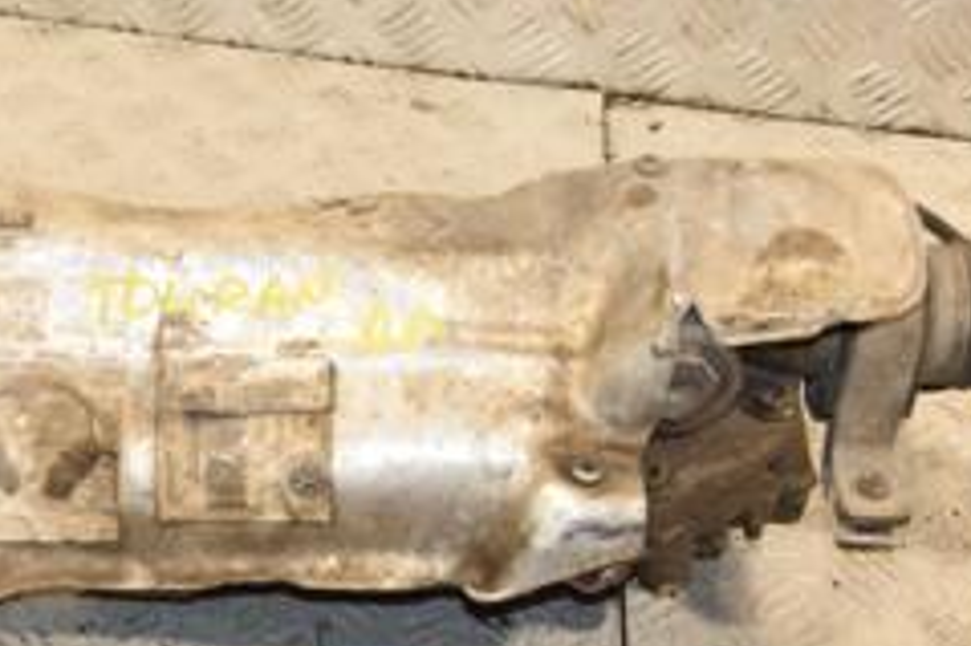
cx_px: 167
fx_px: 2237
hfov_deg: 24.0
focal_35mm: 83
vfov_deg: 16.4
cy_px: 288
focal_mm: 22
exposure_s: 1/160
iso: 800
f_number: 8
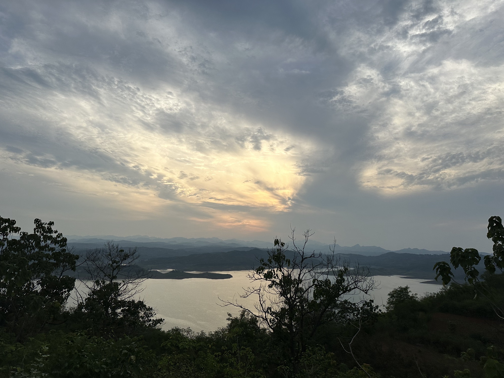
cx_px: 252
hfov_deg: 71.6
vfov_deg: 56.8
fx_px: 349
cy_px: 189
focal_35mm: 24
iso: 80
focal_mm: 6.86
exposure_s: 1/5263
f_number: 1.78
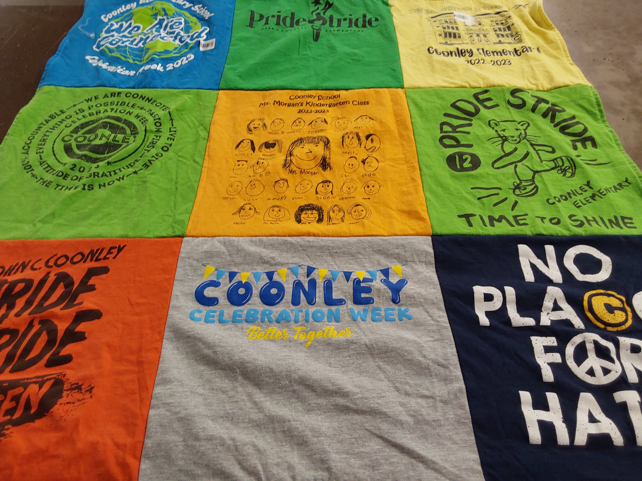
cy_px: 240
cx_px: 321
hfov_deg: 63.4
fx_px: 519
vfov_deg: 49.7
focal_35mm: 28
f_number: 1.9
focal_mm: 2.91
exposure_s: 1/60
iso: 80
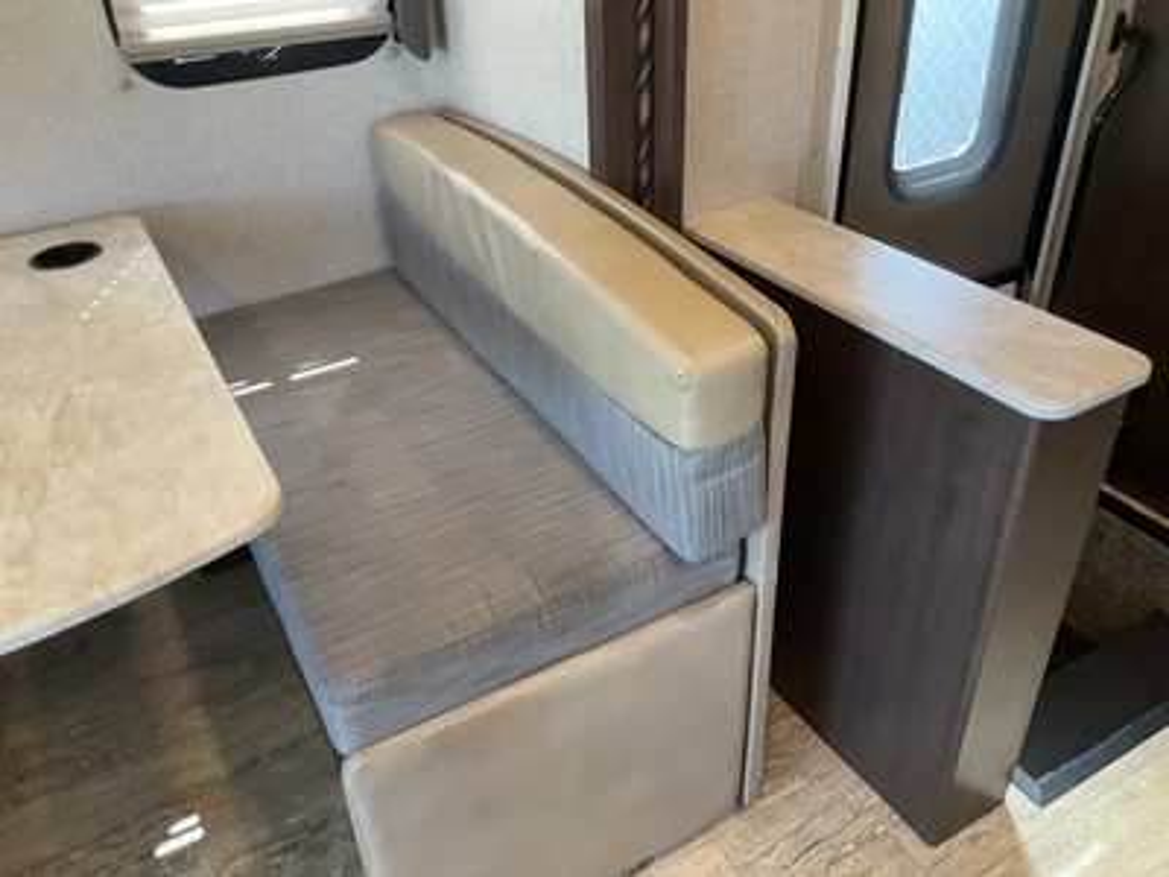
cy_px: 438
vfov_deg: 48.2
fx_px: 979
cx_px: 584
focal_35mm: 29
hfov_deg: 61.7
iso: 125
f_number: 1.8
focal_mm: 3
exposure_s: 1/60
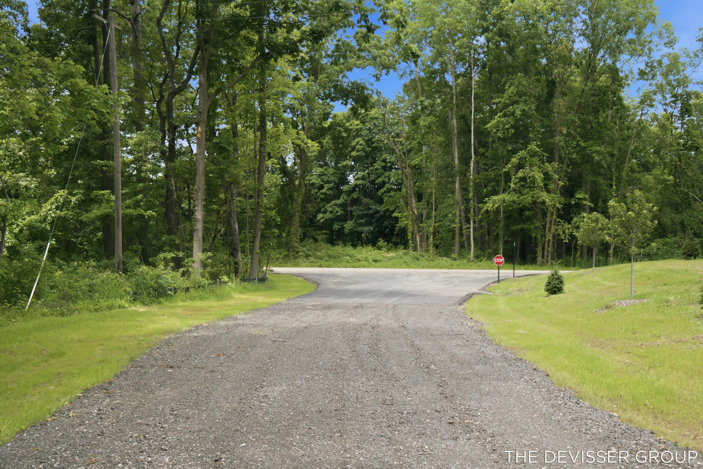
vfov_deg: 37.9
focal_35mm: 35
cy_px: 234
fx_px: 683
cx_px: 352
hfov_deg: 54.4
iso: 320
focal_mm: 35
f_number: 8
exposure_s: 1/320
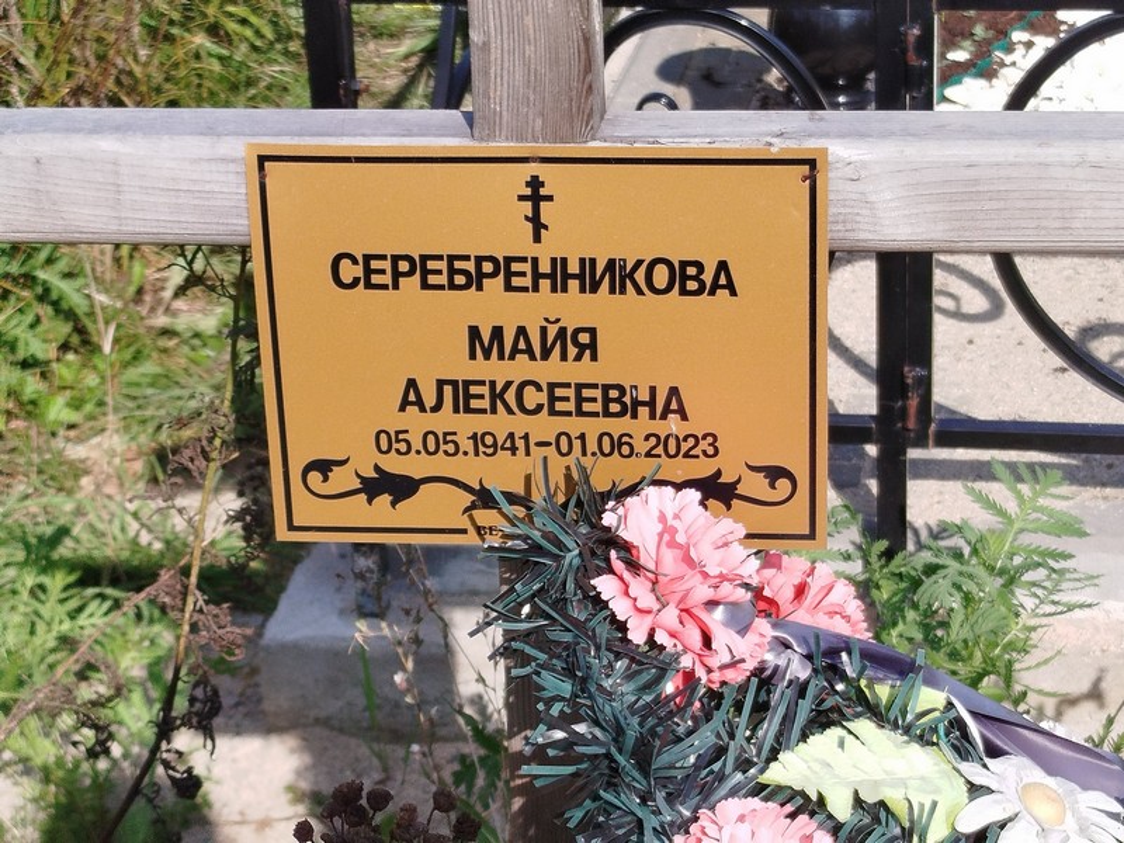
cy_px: 422
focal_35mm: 29
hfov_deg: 61.7
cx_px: 562
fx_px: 942
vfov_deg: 48.2
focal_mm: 5.31
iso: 50
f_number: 1.7
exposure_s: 1/566
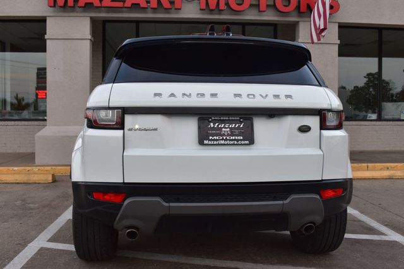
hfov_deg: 53.2
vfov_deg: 36.8
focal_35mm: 36
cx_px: 202
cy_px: 134
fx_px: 404
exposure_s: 1/60
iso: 400
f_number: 8
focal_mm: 24
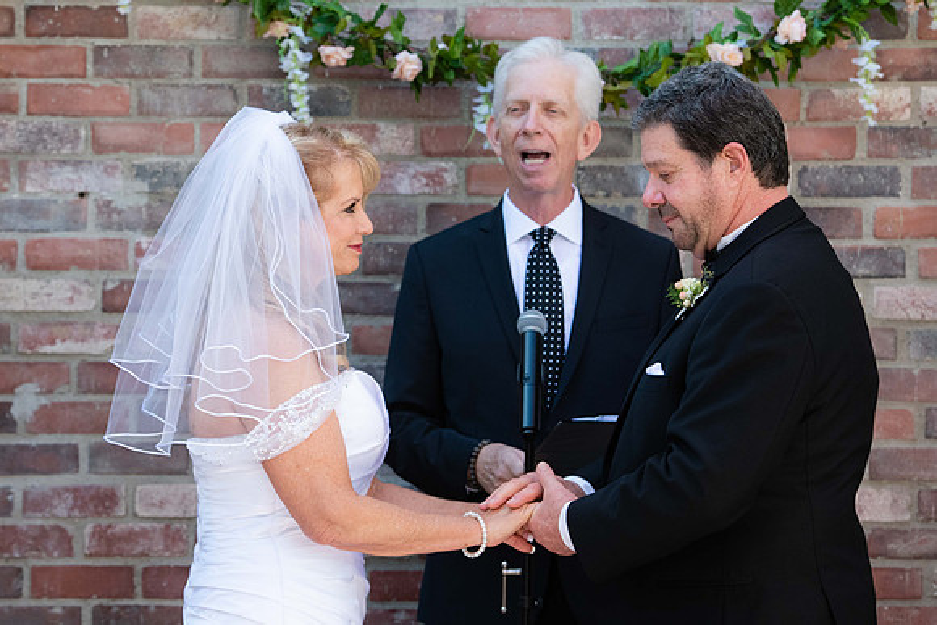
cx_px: 343
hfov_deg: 15.4
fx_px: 3468
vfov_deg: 10.3
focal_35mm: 133
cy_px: 253
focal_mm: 105
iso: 800
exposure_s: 1/800
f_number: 4.5
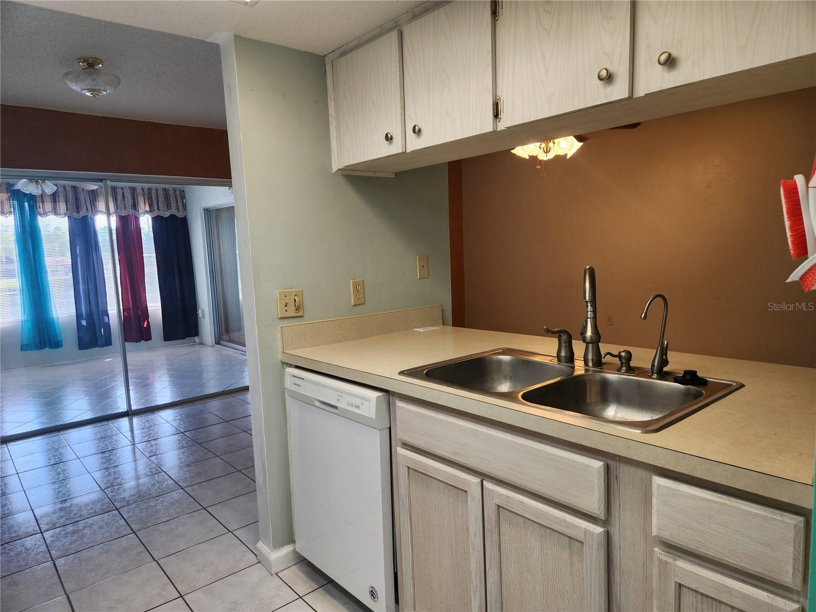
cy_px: 306
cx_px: 408
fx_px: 542
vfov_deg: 58.9
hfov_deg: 73.9
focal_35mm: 23
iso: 64
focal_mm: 5.4
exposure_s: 1/120
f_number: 1.8
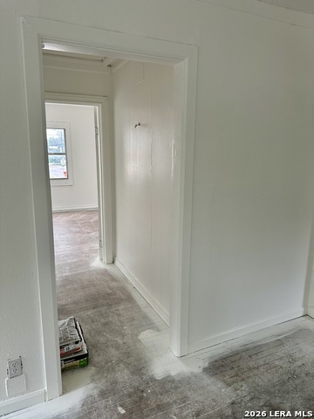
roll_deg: -3.4
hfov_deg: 56.8
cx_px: 157
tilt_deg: -9.0
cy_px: 210
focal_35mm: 24
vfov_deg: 71.6
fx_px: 290
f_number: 1.78
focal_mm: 6.86
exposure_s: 1/162
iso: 100
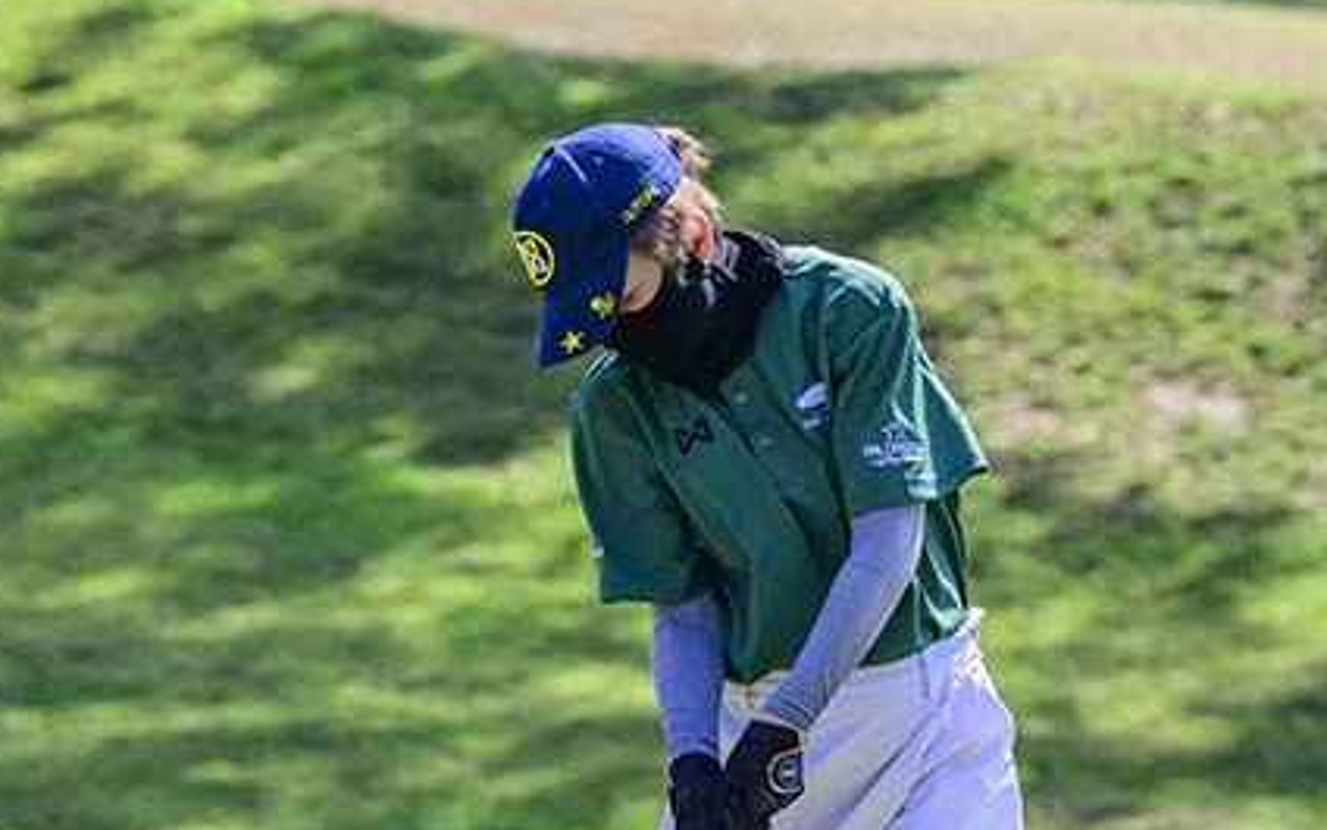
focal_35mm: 233
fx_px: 8426
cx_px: 1080
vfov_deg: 5.6
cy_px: 858
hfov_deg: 9.0
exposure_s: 1/10000
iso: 1800
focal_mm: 101
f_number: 3.5
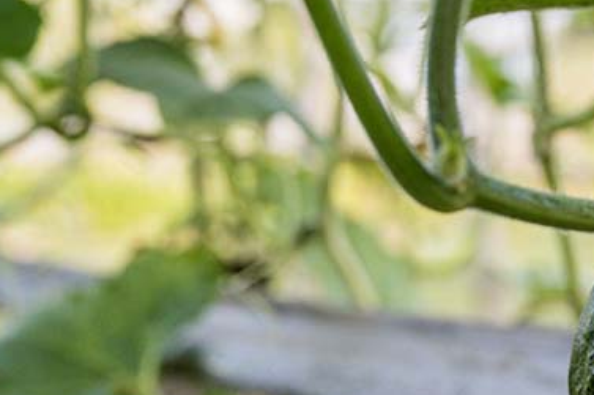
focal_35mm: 112
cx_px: 718
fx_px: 1847
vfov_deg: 12.2
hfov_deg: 17.4
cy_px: 338
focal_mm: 44
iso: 560
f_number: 5.6
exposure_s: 1/250
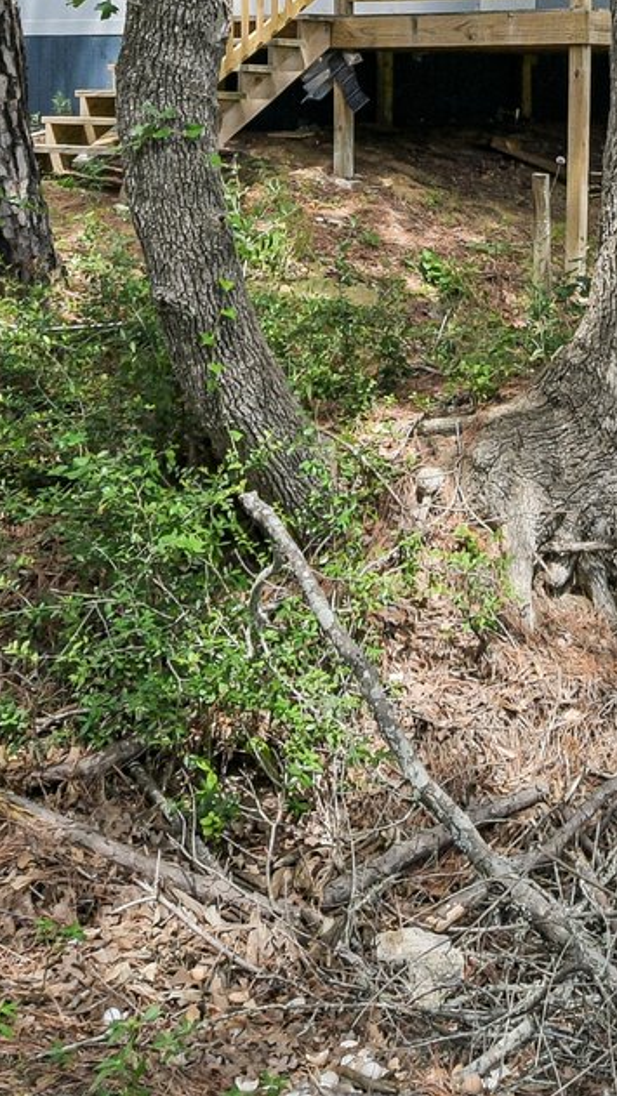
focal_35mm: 51
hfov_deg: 22.8
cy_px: 32
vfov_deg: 36.9
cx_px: 574
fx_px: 1483
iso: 400
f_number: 8
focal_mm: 10
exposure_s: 1/200
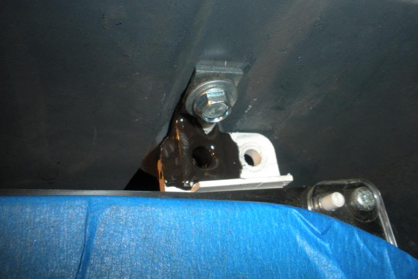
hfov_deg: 51.9
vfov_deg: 35.9
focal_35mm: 37
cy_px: 123
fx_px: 430
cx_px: 212
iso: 200
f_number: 5.6
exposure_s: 1/60
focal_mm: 6.3
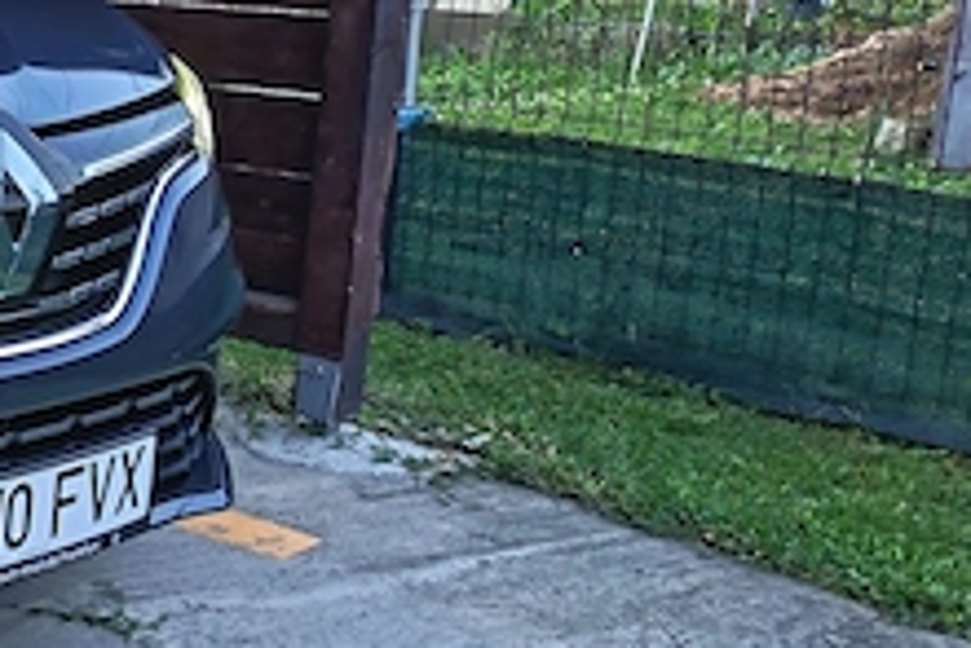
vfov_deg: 20.0
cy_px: 317
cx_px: -344
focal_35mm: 68
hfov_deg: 25.0
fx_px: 1835
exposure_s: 1/33.3
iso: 732
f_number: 1.75
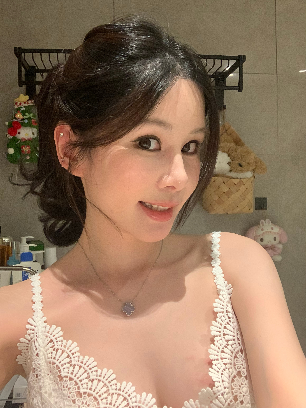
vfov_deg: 56.8
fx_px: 377
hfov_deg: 44.2
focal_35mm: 32
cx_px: 153
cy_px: 204
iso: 400
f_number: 2.2
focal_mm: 2.87
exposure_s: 1/30
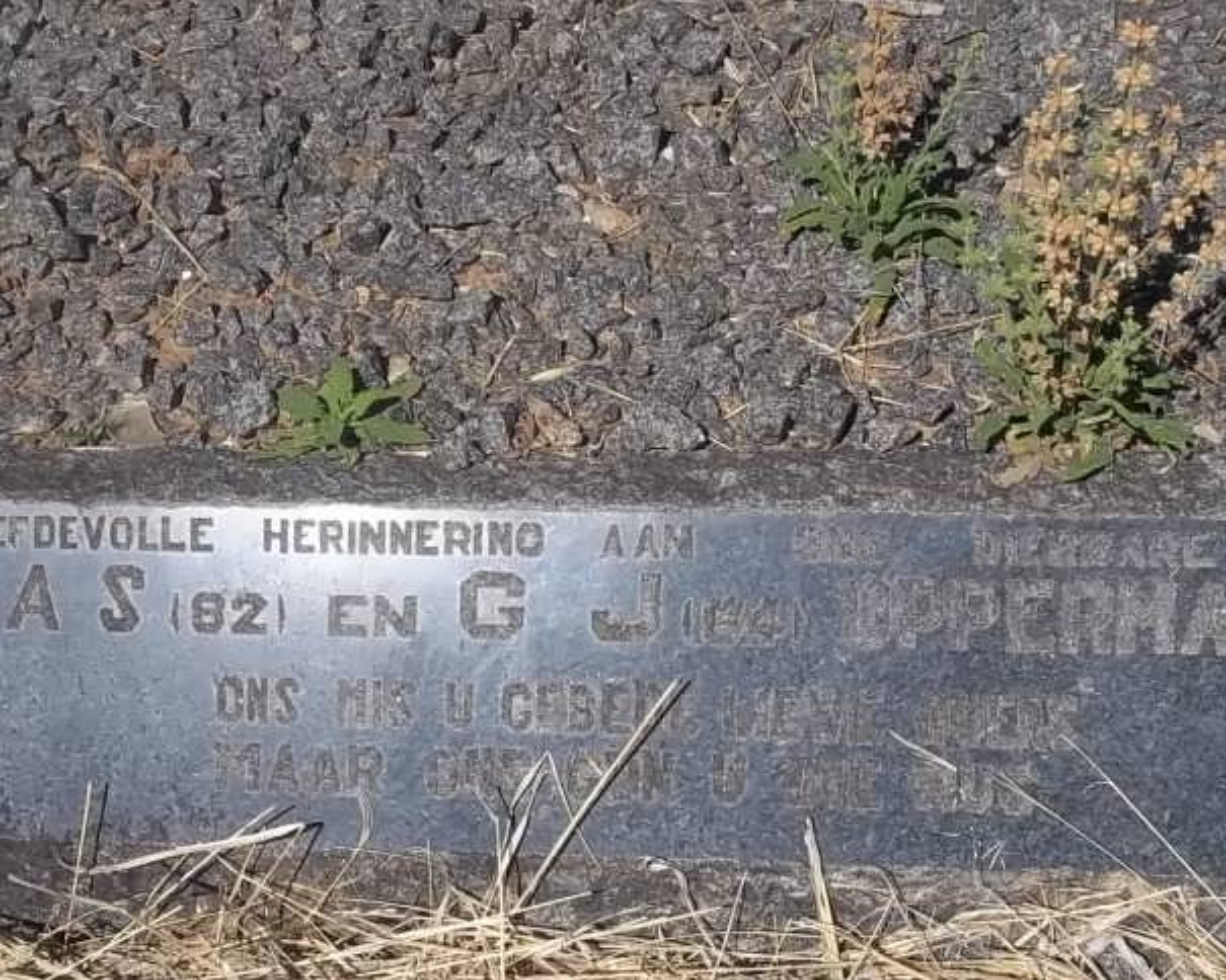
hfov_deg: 30.5
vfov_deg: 24.5
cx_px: 535
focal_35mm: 62
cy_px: 650
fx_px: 2250
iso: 80
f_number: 5.5
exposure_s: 1/1000
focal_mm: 5.7
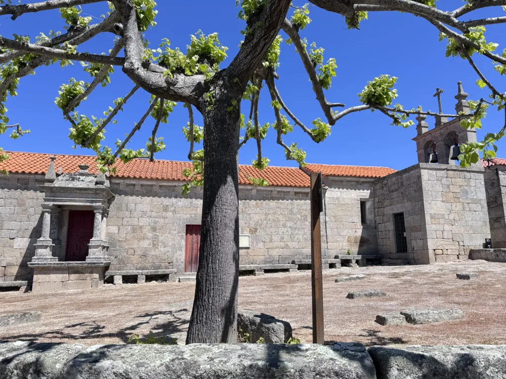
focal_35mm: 24
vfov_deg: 56.8
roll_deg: +0.3
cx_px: 253
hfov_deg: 71.6
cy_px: 190
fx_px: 351
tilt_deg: +11.5
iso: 80
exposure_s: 1/2959
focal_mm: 6.76
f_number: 1.78
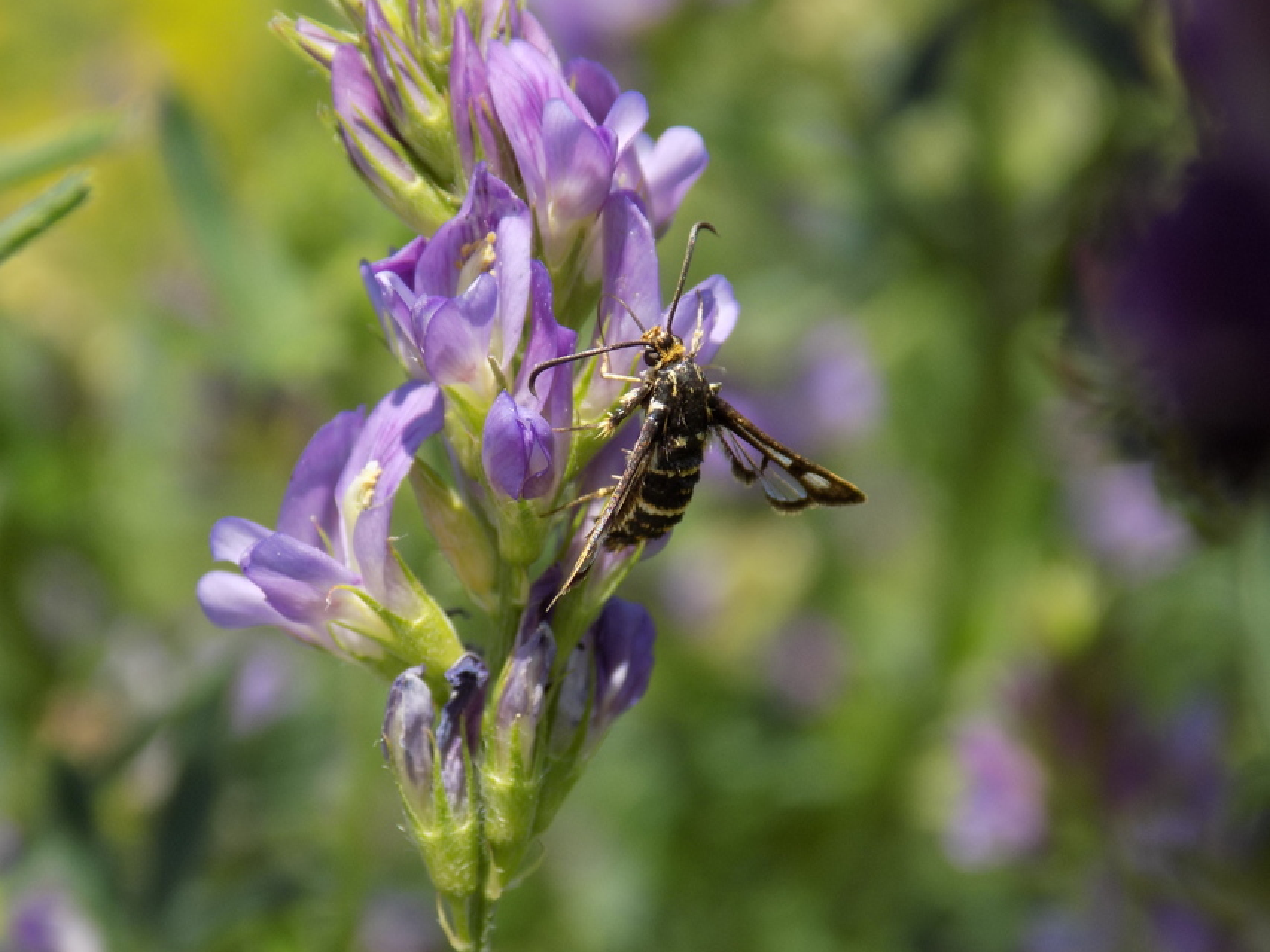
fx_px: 3926
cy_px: 476
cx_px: 635
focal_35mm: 107
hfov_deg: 18.4
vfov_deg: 13.8
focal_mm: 19.1
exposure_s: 1/320
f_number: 4.7
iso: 80
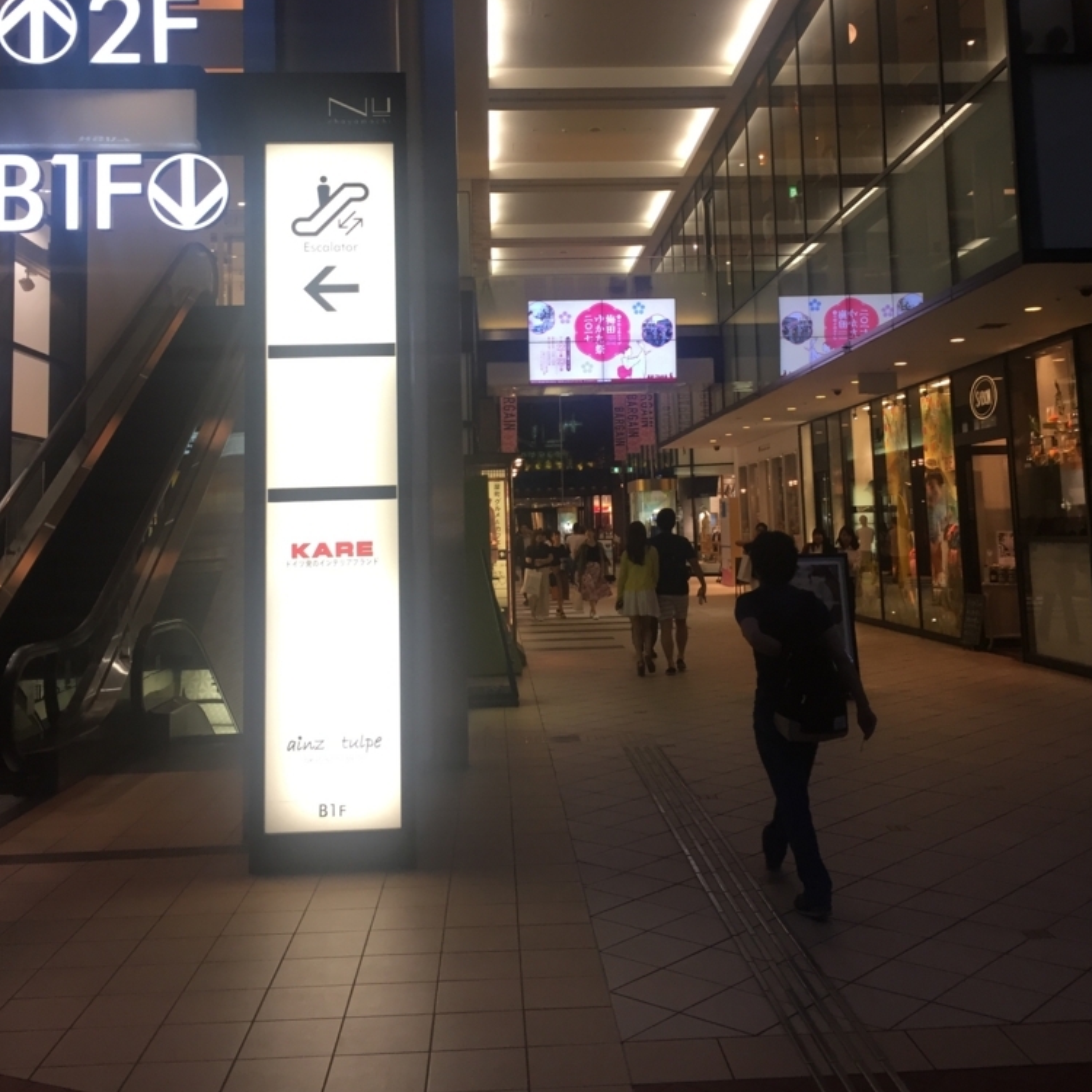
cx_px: 550
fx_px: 1249
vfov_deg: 46.6
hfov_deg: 47.2
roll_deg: +1.7
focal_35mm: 35
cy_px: 383
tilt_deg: +9.2
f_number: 2.2
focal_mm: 4.15
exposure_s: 1/40
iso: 32
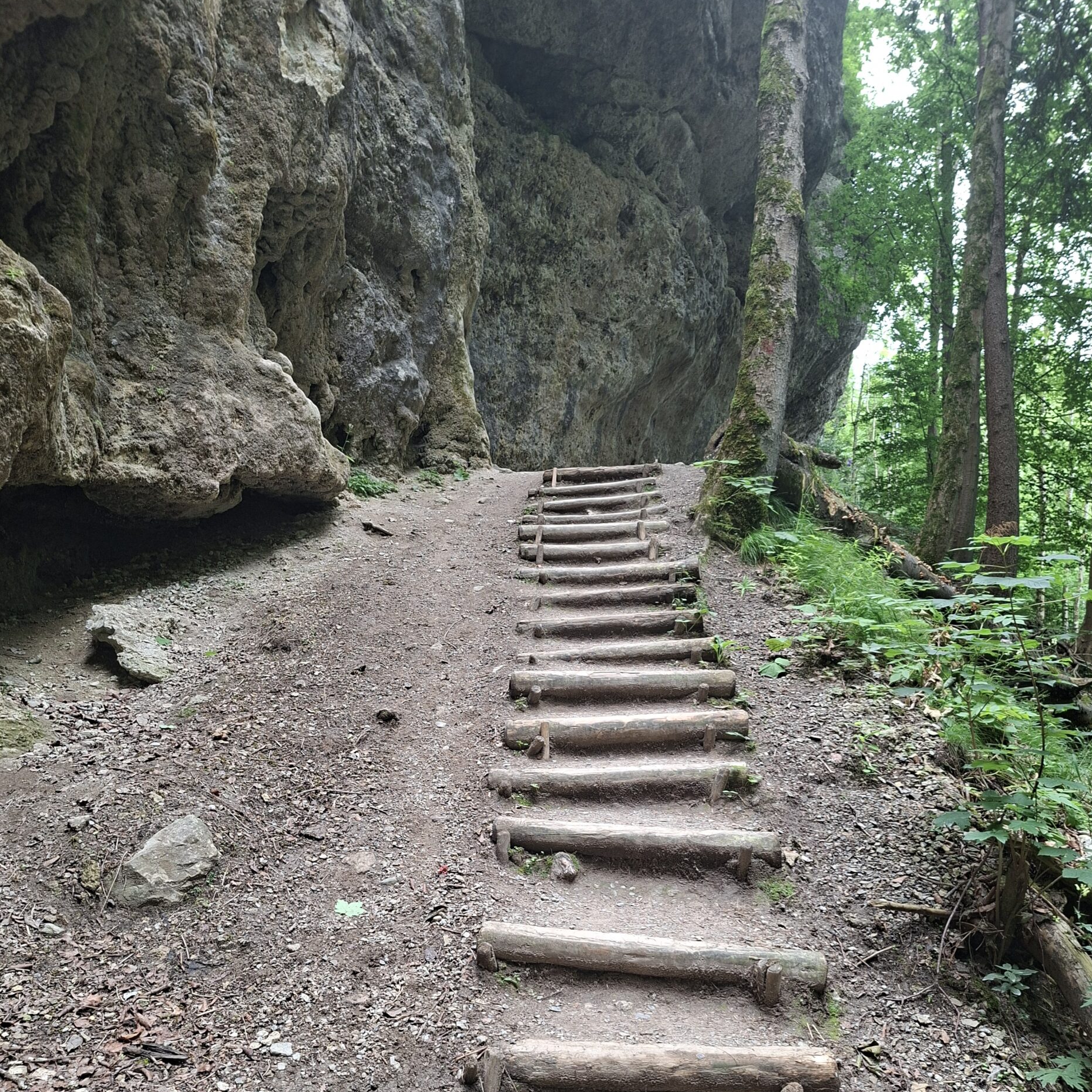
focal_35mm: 28
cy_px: 693
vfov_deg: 56.5
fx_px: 999
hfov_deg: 57.3
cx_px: 535
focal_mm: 5.54
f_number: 1.8
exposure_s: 1/100
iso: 80
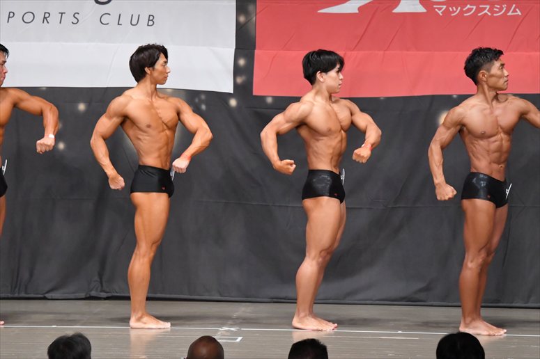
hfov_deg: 10.2
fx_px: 3029
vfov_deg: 6.8
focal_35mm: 202
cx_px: 270
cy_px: 180
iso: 6400
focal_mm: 135
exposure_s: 1/400
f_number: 5.6
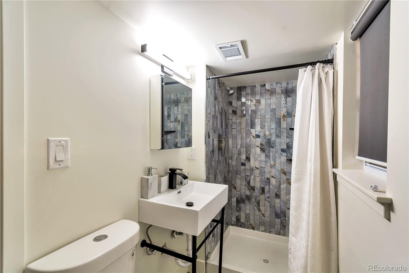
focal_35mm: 15
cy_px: 136
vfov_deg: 77.3
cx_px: 204
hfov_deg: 100.4
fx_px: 170
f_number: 9
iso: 100
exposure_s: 1/5
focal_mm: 10
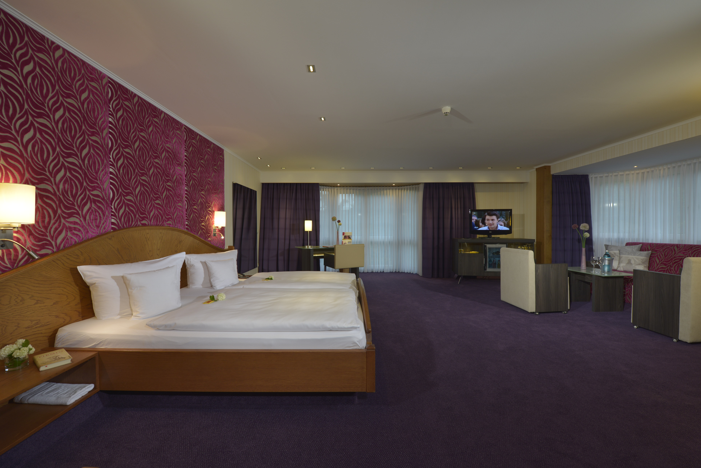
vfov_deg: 81.2
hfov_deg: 104.2
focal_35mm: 14
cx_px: 350
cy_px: 234
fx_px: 273
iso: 200
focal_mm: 14
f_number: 6.3
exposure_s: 1/20
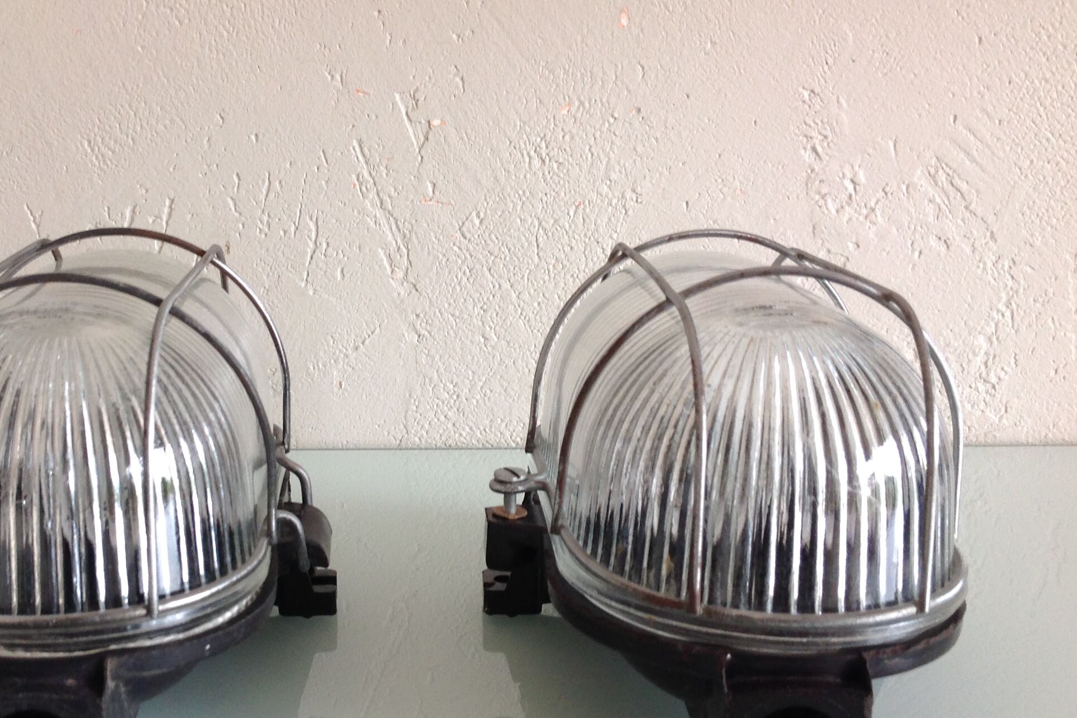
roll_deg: +0.0
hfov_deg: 40.0
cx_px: 393
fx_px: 1466
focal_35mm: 49
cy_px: 437
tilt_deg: -15.9
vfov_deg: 27.5
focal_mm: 4.28
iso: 80
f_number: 2.4
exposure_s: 1/15
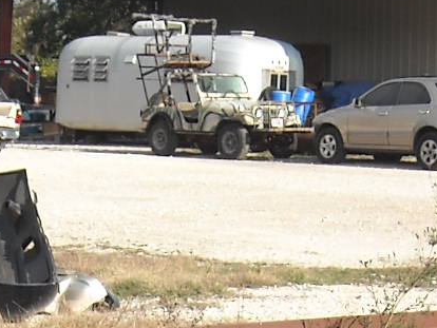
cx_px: 138
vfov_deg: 8.3
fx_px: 2185
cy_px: 598
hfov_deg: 11.4
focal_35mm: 173
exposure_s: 1/201
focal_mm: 5.7
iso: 64
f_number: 5.6
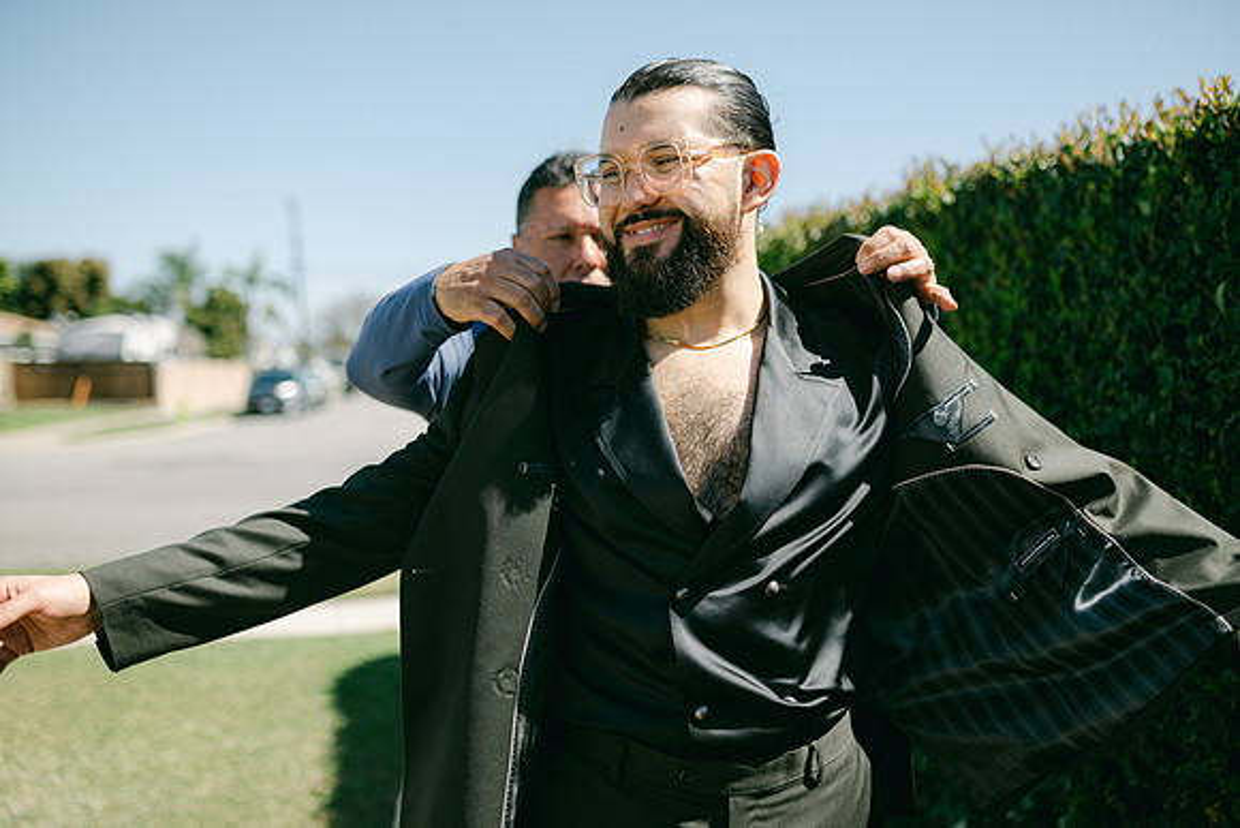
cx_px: 620
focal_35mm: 35
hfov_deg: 54.4
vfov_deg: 37.9
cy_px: 414
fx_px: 1206
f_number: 2
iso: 400
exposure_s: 1/12800
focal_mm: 35
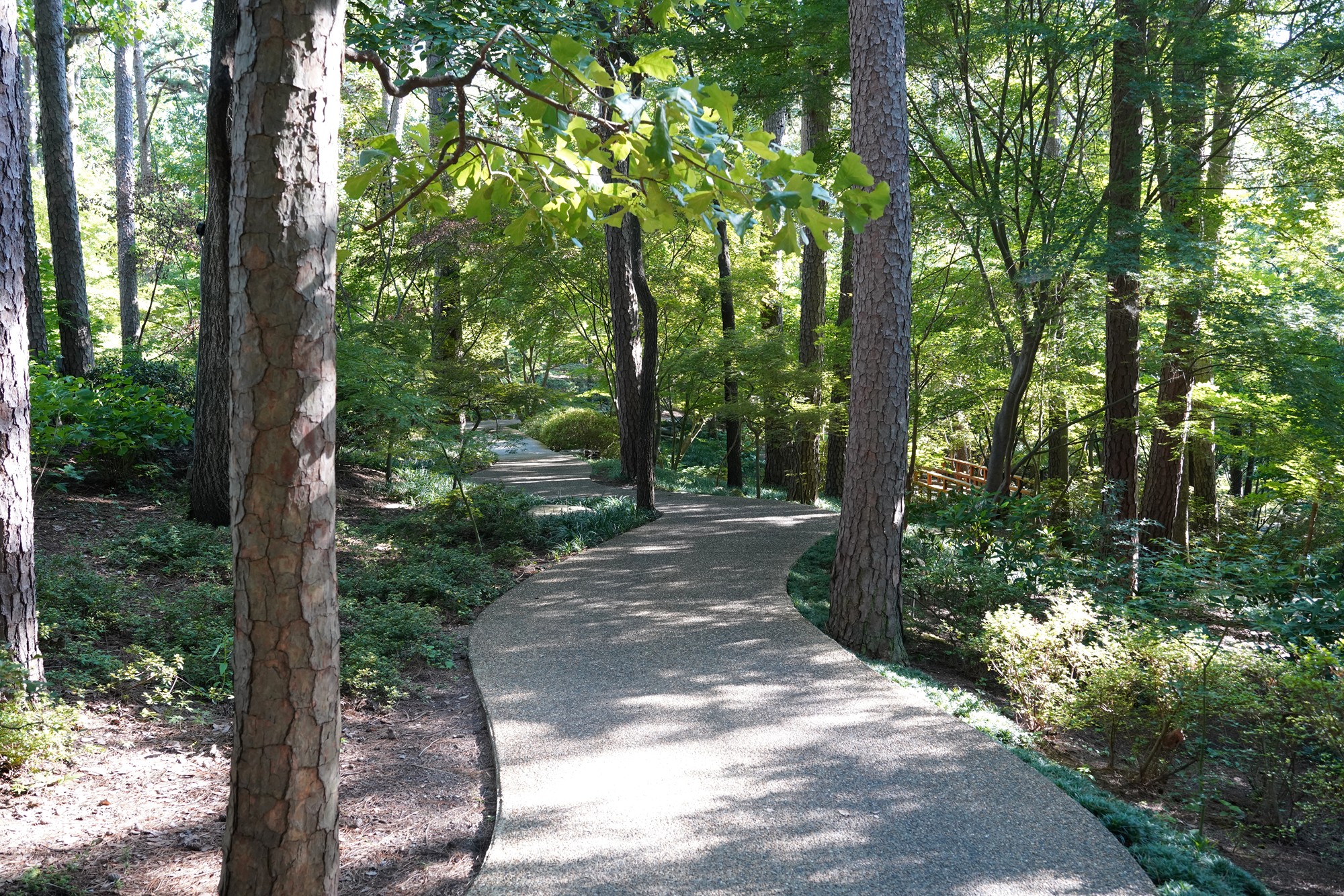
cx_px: 672
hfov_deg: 54.4
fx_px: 1307
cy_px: 448
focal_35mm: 35
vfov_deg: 37.9
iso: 1250
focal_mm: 35
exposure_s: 1/100
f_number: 6.3
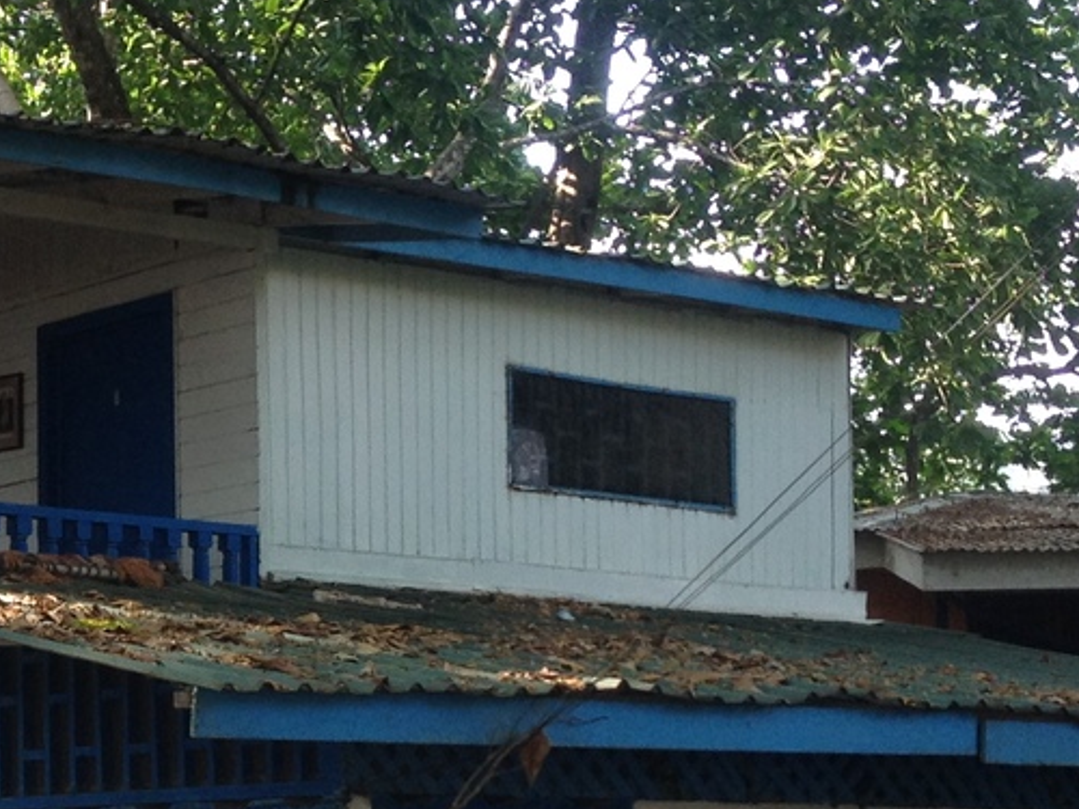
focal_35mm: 112
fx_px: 3491
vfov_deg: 13.1
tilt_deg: +0.3
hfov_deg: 17.2
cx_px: 13
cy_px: 744
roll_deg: +1.6
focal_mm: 4.28
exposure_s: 1/120
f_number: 2.4
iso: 50
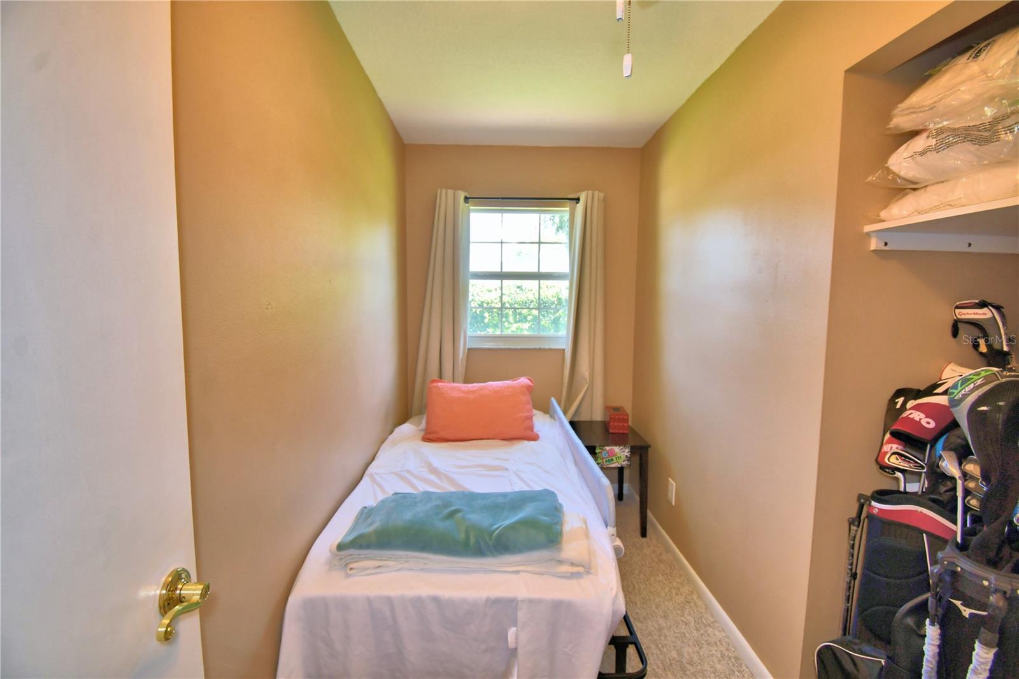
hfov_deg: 100.4
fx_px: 424
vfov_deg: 77.3
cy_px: 340
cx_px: 510
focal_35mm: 15
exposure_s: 1/30
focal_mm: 10
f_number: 4.5
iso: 200
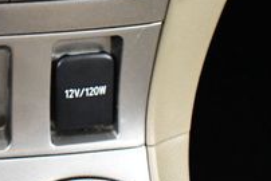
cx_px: -58
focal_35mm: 95
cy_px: -64
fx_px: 716
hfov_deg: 20.1
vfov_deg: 13.8
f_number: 3.8
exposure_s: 1/60
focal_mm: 20
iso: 7200
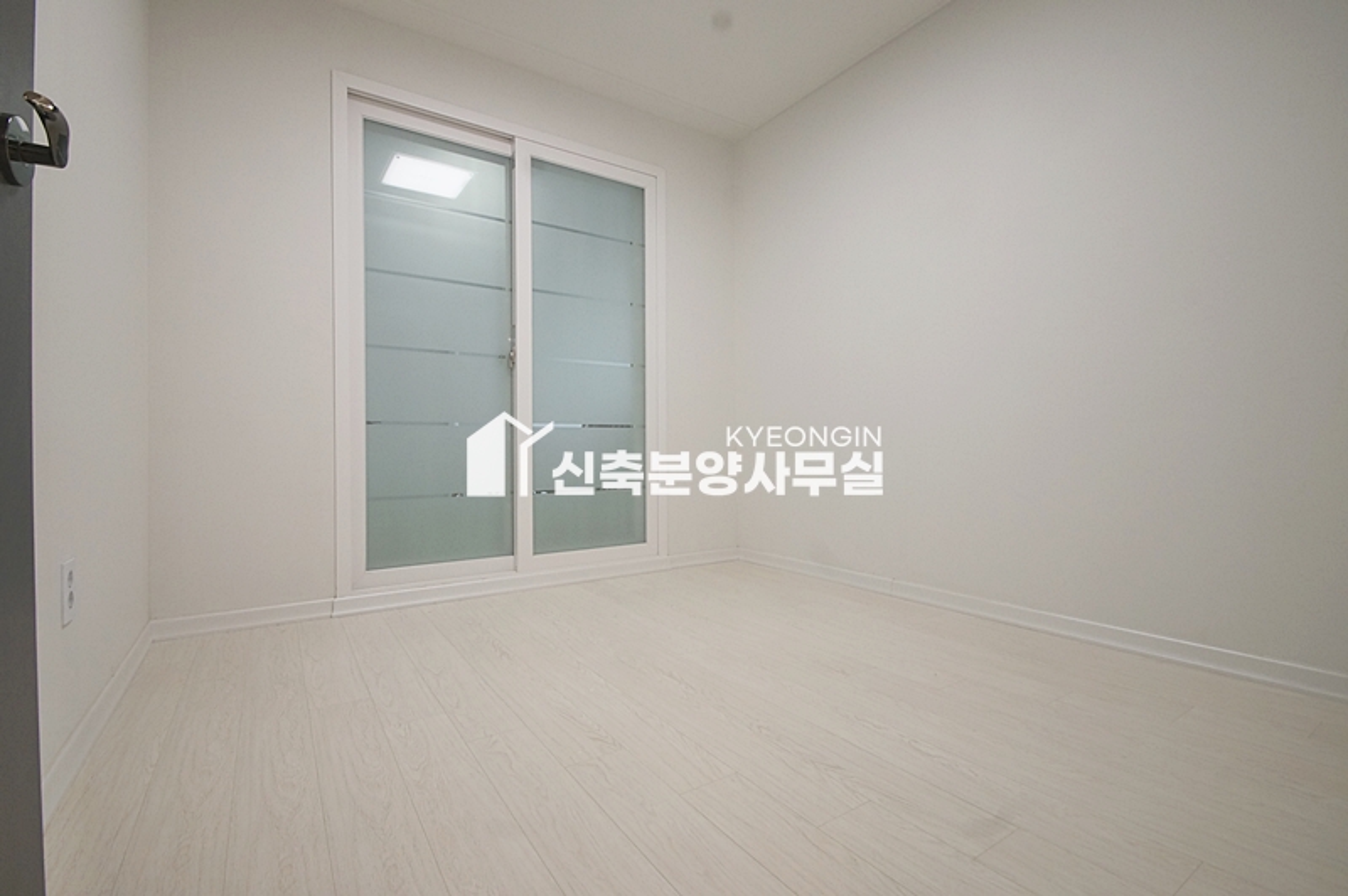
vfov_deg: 77.2
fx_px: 561
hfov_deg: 100.4
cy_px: 448
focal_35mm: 15
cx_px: 674
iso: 800
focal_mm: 10
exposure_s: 1/30
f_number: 9
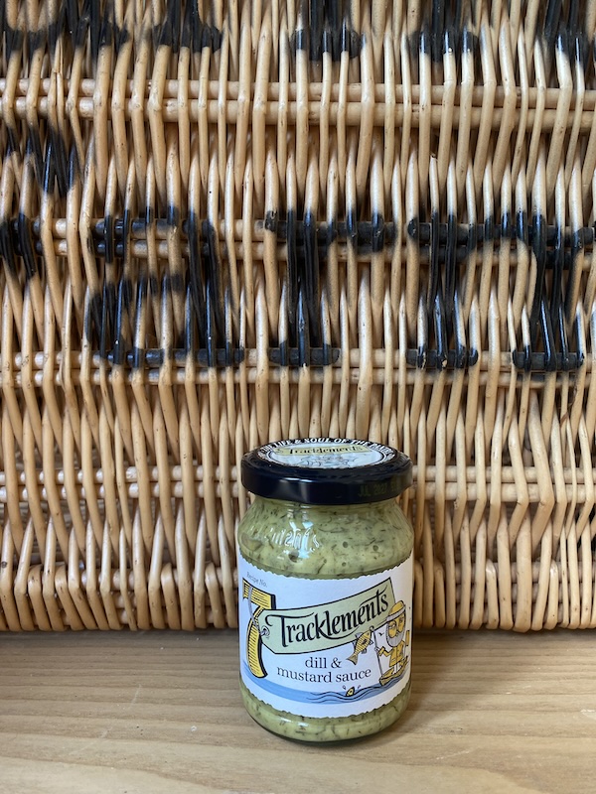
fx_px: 597
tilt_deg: -7.3
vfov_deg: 67.3
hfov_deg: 53.1
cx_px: 298
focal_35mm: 26
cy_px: 397
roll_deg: +0.6
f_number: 1.8
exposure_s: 1/50
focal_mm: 4.25
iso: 125
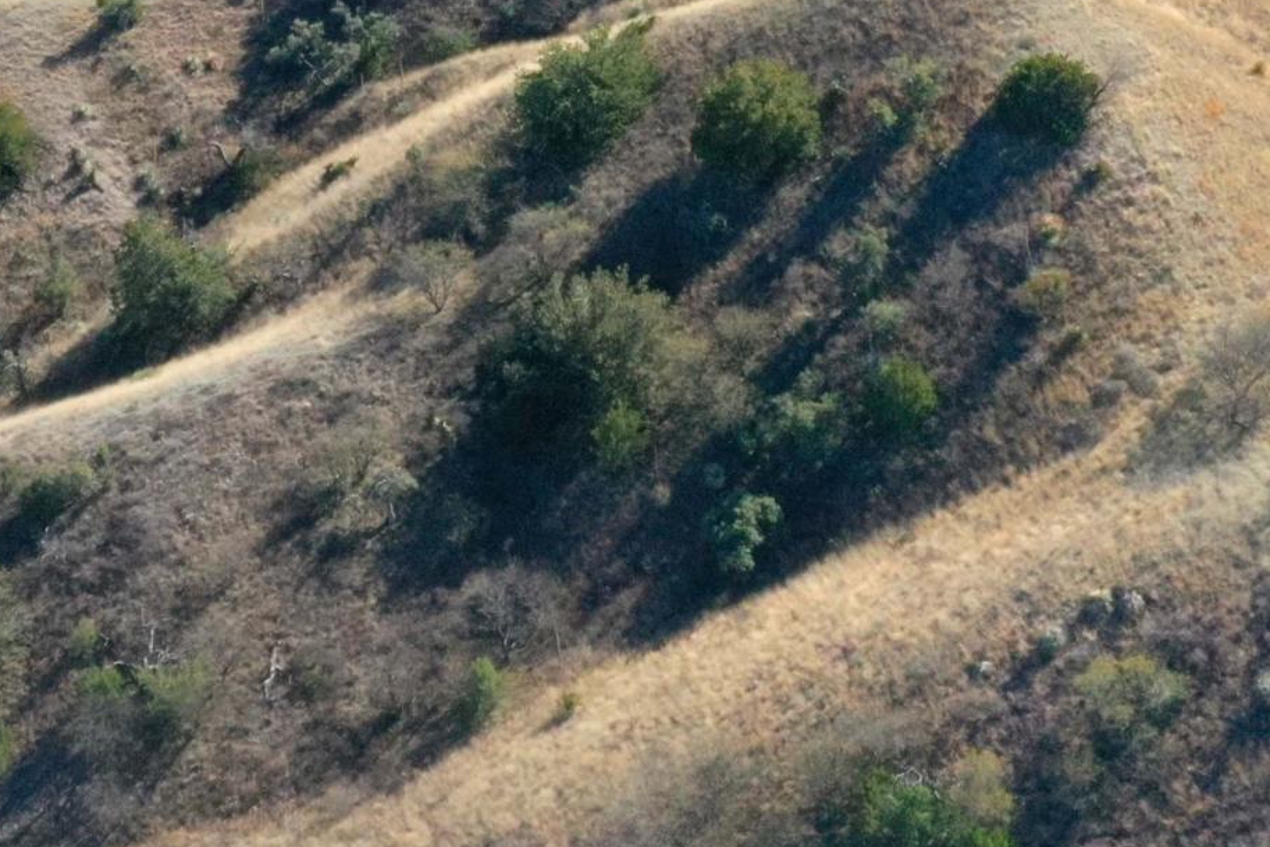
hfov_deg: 22.1
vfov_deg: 14.2
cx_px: 776
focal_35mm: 92
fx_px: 3246
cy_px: -293
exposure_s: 1/400
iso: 800
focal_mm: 10.26
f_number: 11
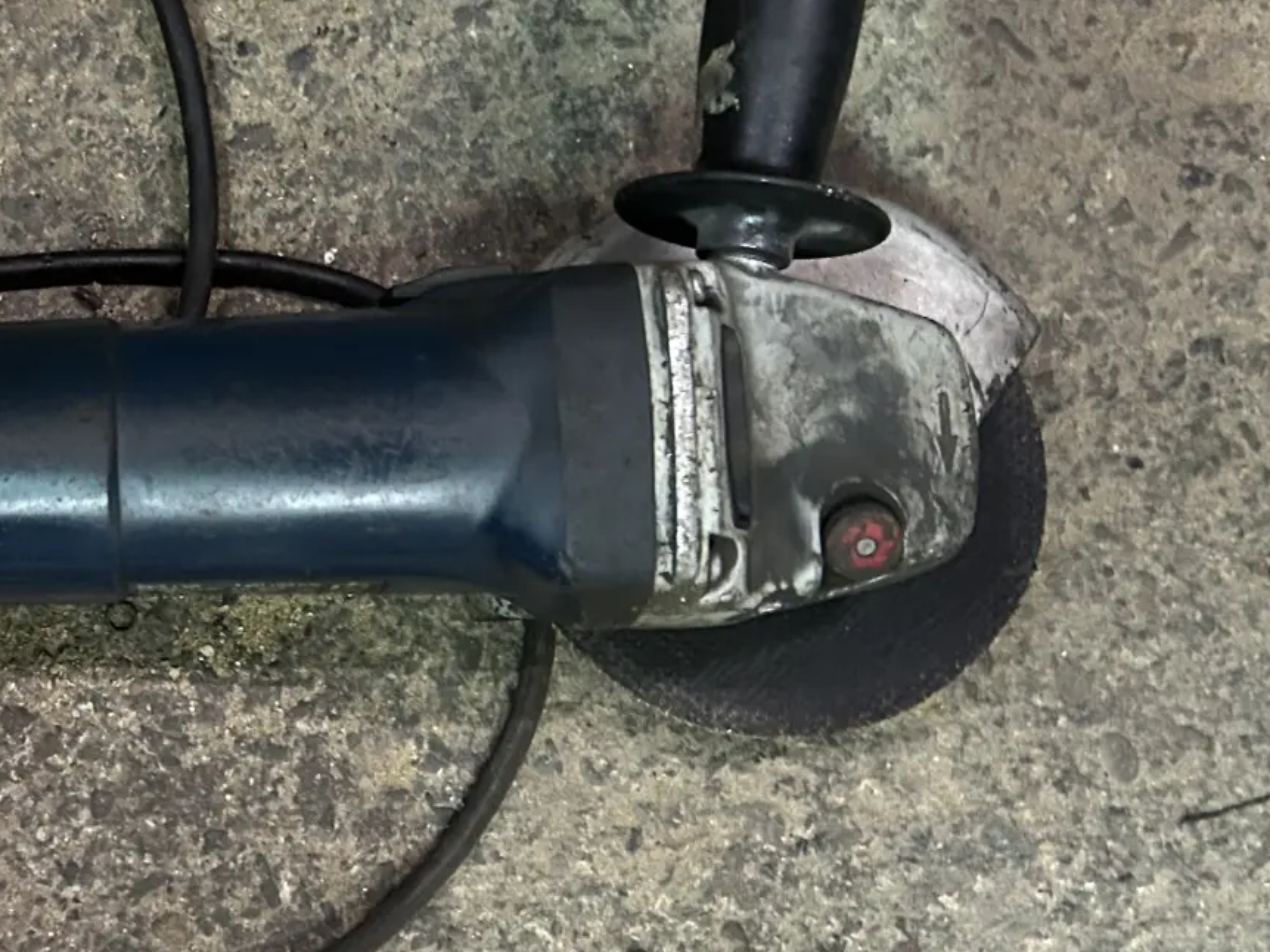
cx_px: 4
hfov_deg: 30.9
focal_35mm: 58
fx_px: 2128
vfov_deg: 25.2
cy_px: 497
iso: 500
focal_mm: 5.7
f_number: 1.5
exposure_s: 1/25
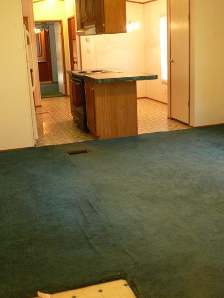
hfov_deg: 35.1
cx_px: 105
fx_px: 354
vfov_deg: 45.7
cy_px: 130
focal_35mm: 41
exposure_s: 1/13
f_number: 2.8
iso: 200
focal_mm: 6.3
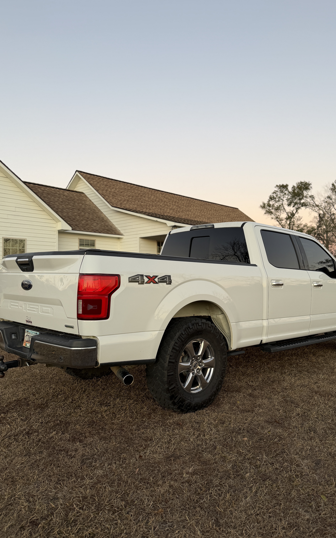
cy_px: 266
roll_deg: +0.9
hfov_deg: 47.3
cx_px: 202
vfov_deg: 70.4
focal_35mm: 26
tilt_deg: +1.0
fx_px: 381
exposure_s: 1/121
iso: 64
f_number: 1.78
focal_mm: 6.76
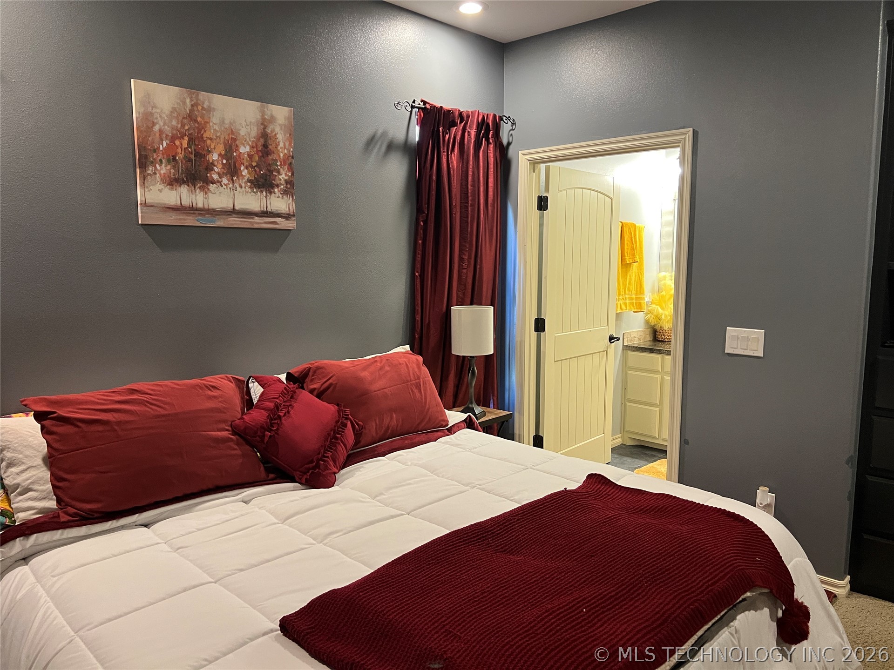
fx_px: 671
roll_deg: -0.9
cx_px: 447
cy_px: 335
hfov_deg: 67.3
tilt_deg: -4.2
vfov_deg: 53.1
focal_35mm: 26
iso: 250
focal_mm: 5.7
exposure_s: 1/60
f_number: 1.5
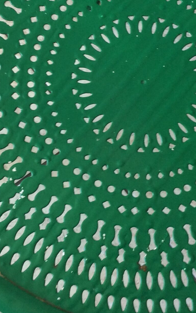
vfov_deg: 28.8
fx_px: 607
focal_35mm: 71
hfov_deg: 18.3
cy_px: 111
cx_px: 58
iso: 32
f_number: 2.4
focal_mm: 3.3
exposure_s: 1/33
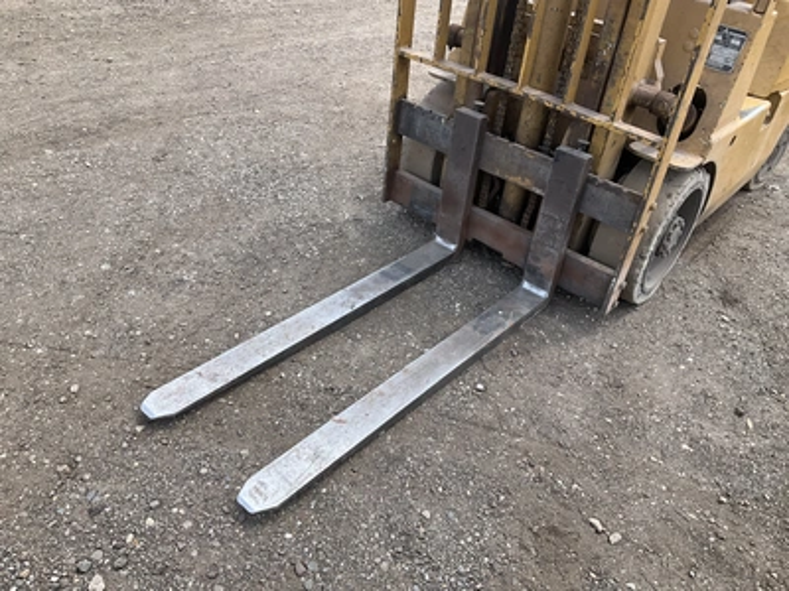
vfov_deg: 48.2
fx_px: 661
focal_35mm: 29
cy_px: 296
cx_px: 394
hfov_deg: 61.7
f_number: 1.8
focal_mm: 3
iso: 25
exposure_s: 1/454
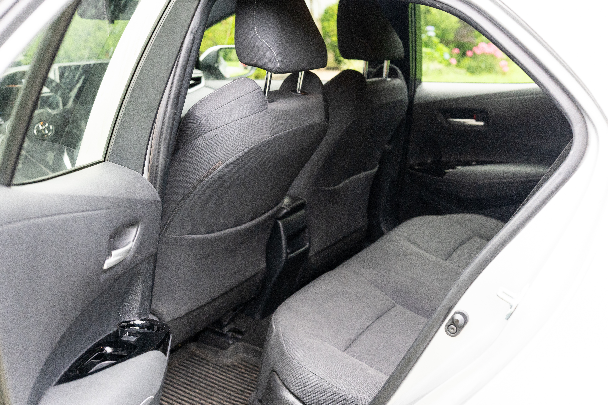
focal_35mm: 40
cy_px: 202
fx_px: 684
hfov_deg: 47.9
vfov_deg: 33.0
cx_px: 304
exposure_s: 1/160
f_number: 3.2
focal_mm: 27
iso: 1600
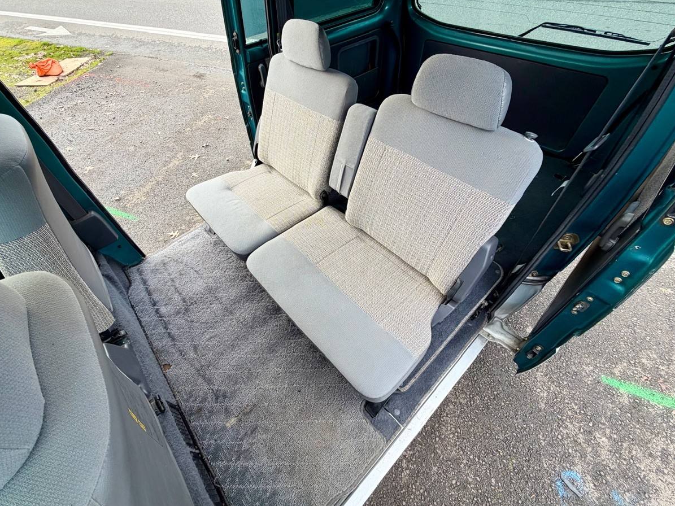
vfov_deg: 81.7
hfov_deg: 98.1
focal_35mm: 15
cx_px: 321
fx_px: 292
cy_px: 241
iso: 50
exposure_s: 1/121
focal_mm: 2.22
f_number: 2.2
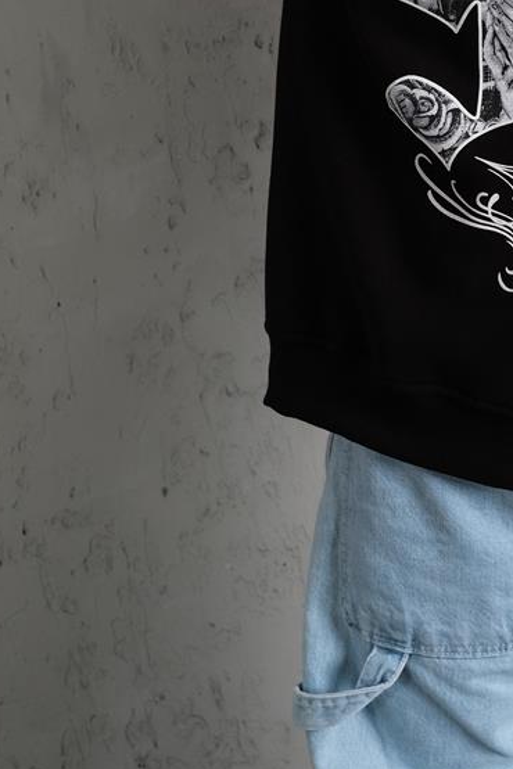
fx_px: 1859
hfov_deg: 15.3
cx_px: 575
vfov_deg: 22.0
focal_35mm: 87
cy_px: -98
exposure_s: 1/160
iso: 160
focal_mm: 23
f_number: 5
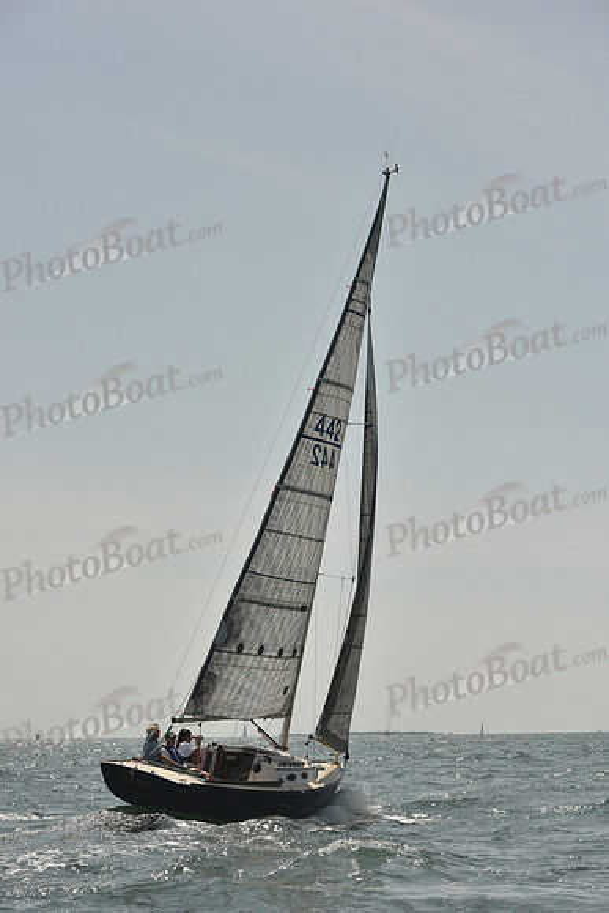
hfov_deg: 19.5
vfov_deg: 28.8
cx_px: 304
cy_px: 456
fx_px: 1775
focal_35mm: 70
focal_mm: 70
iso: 320
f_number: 8
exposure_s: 1/1250
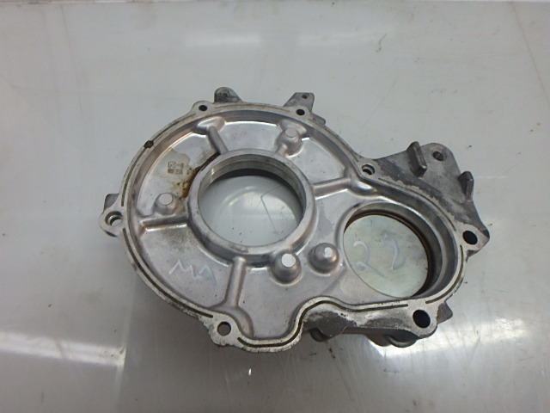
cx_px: 275
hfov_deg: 79.0
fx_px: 334
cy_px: 206
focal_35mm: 21
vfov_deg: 63.4
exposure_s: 1/50
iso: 200
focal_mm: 3.7
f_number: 3.5
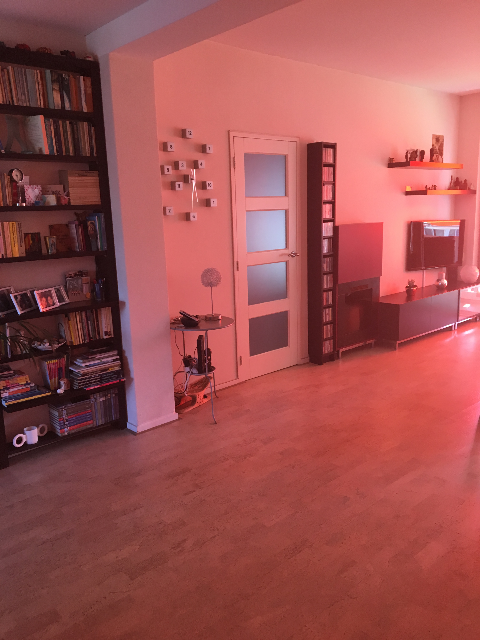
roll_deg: +1.2
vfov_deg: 61.7
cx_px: 240
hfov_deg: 48.2
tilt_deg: -13.5
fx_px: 536
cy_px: 320
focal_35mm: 29
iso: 80
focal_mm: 4.15
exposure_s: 1/33
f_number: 2.2
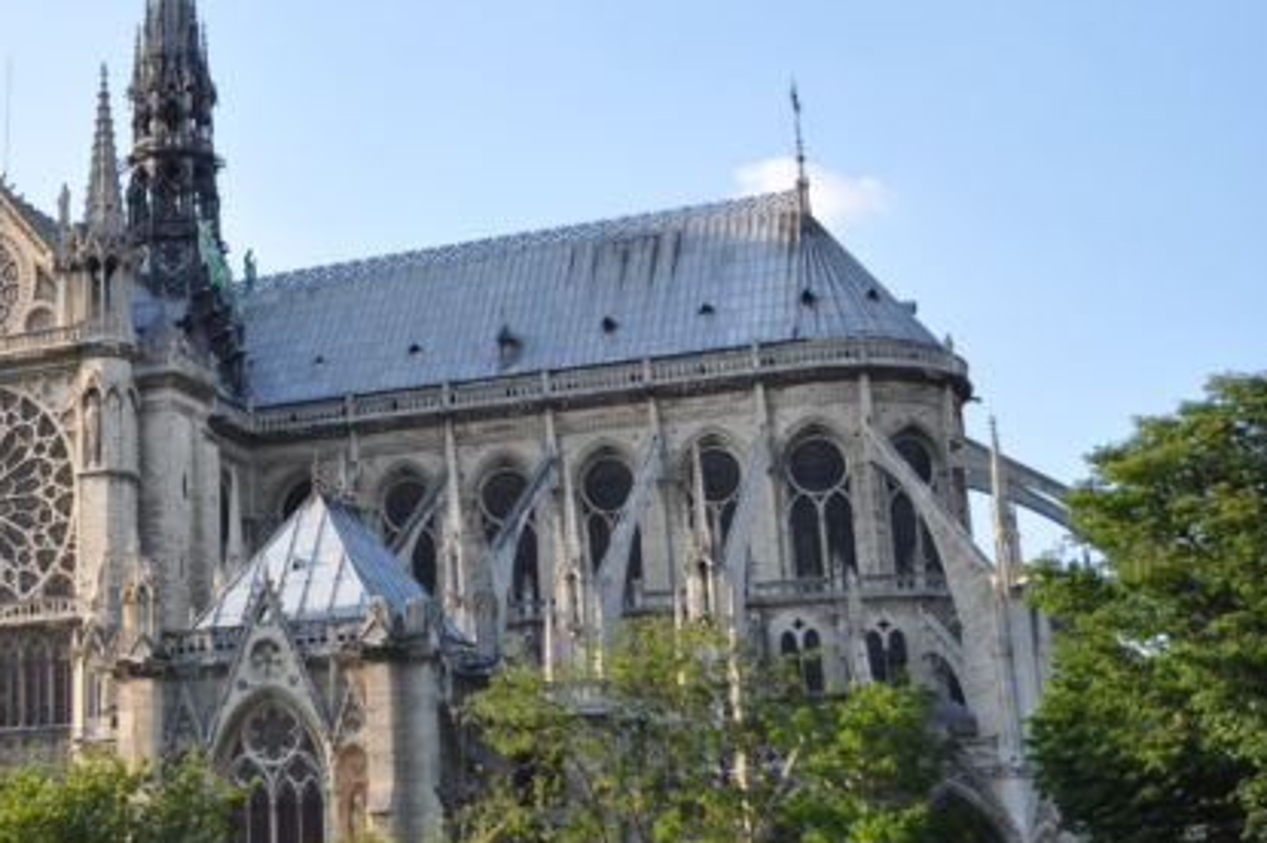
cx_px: 116
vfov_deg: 22.2
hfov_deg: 31.3
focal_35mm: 61
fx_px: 2145
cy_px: 336
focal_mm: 22
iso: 200
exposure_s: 1/250
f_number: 6.3
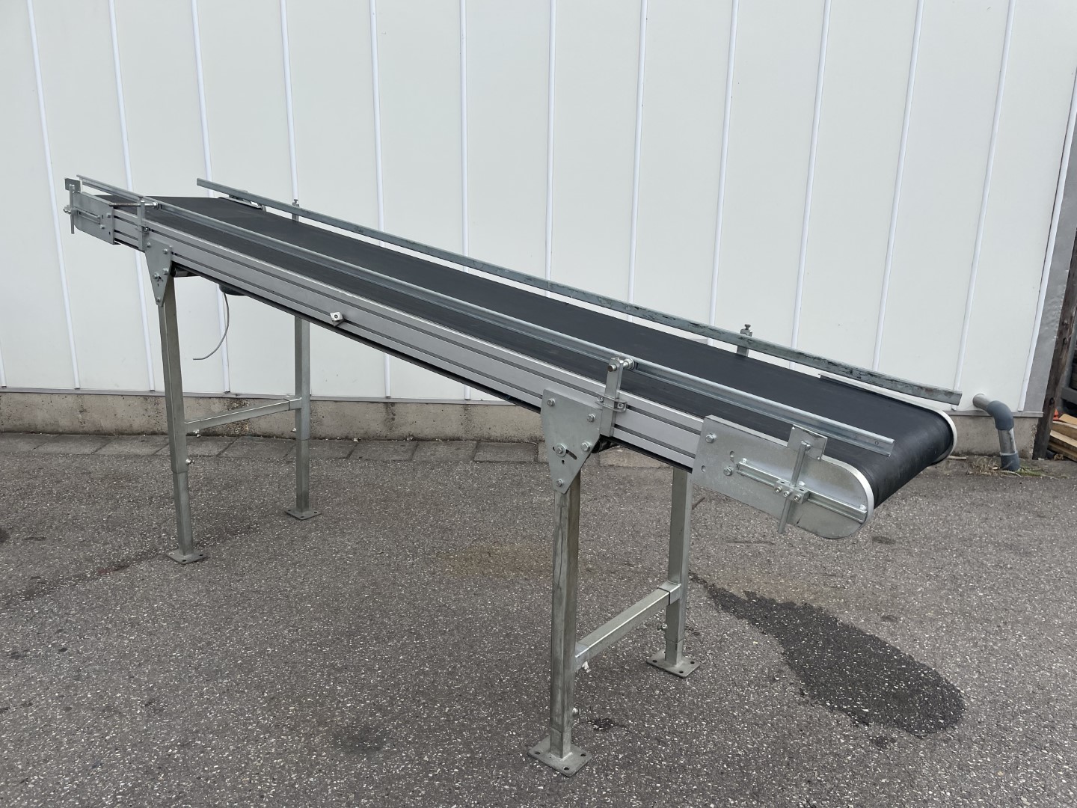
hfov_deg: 67.3
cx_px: 538
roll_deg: +1.6
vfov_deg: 53.1
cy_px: 404
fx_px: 809
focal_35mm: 26
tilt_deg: -15.0
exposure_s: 1/831
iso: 32
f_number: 1.6
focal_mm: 4.2
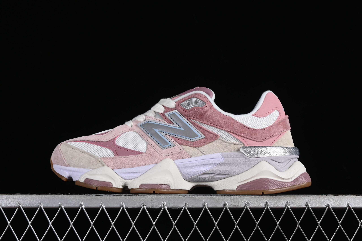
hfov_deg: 27.0
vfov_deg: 18.2
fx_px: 754
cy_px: 120
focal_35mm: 75
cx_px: 181
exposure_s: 1/80
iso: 160
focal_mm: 50
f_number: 8
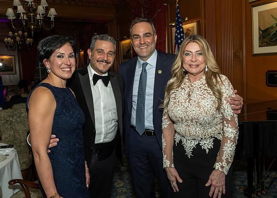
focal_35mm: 30
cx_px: 144
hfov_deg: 60.4
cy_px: 84
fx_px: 238
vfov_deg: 45.0
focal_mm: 17
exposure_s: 1/250
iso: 640
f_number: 8
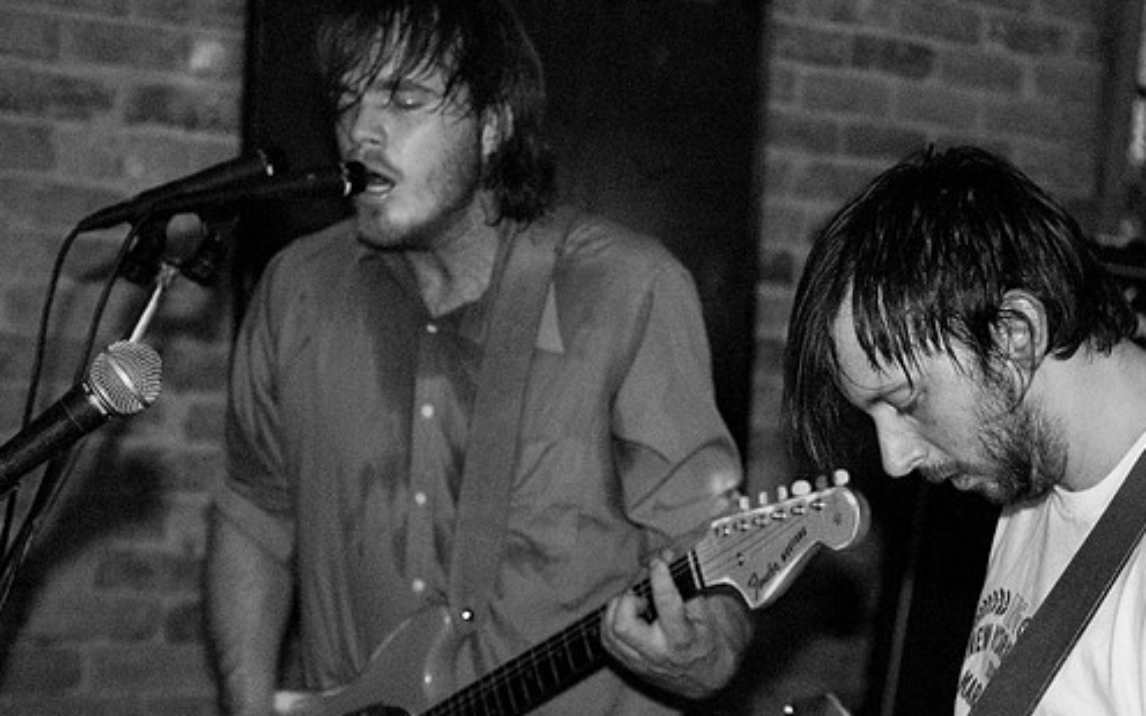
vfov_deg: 14.1
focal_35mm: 93
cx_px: 642
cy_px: 416
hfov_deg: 22.3
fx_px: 2905
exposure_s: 1/25
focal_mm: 52
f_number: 2.8
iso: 1600
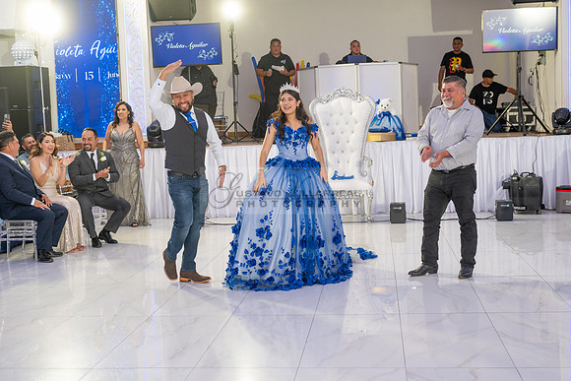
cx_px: 286
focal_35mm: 50
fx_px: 793
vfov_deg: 27.0
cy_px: 190
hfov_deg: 39.6
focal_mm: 50
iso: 800
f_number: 4
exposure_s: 1/160
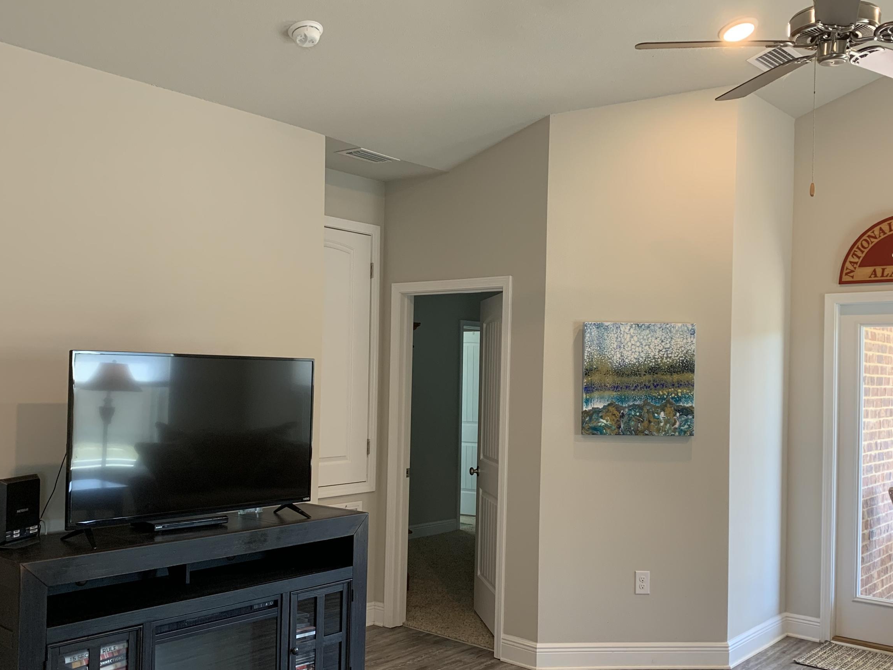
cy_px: 382
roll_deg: -1.2
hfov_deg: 53.8
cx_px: 494
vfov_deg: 41.7
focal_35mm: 34
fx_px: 877
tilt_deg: -0.2
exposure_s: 1/60
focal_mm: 4.25
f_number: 1.8
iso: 80
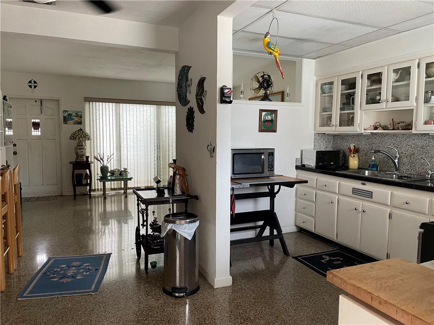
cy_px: 162
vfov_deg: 53.1
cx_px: 217
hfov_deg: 67.3
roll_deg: -0.2
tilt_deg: -4.8
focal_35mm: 26
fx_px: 326
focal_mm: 4.2
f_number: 1.6
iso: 125
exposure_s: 1/66
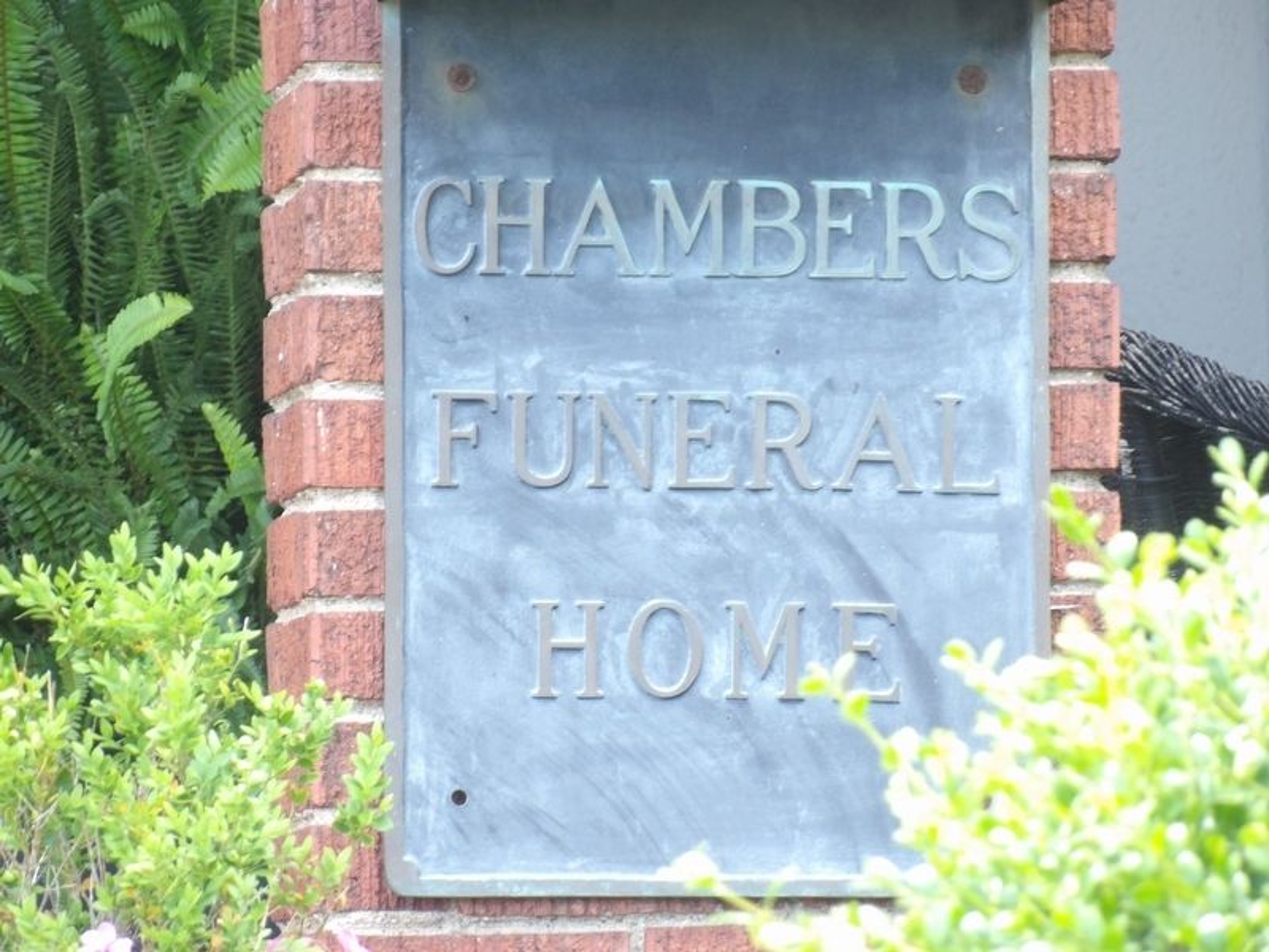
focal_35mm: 512
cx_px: 634
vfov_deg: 2.9
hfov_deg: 3.9
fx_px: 18770
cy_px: 476
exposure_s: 1/51
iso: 200
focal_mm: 91.8
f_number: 4.1
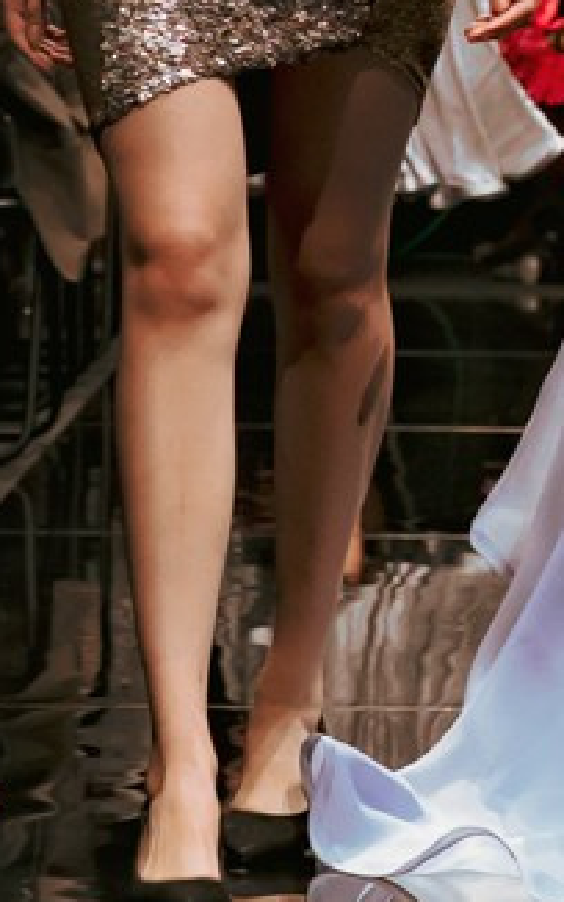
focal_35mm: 240
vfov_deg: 8.6
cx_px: 675
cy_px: -194
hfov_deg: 5.5
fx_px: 5897
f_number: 3.5
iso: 1600
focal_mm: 40
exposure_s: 1/200
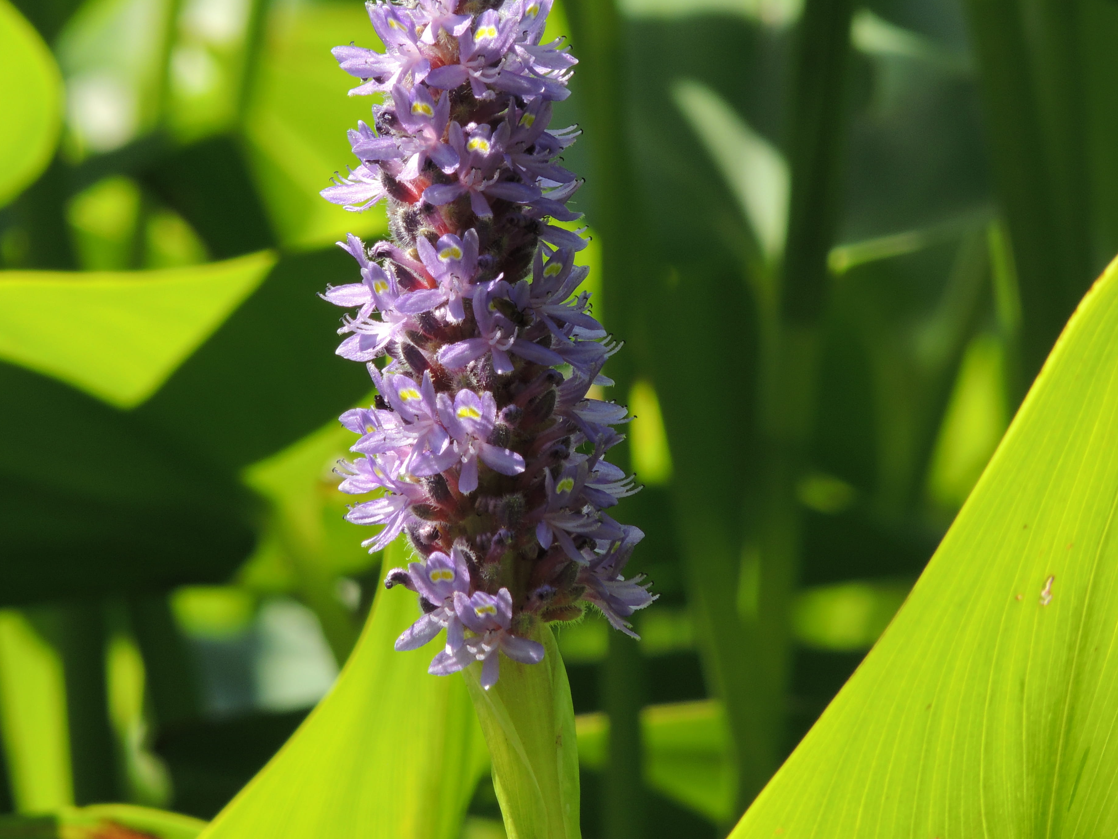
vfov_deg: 1.5
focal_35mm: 1014
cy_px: 353
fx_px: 32749
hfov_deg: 2.0
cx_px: 456
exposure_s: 1/160
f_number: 6.6
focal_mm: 142.6
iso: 100
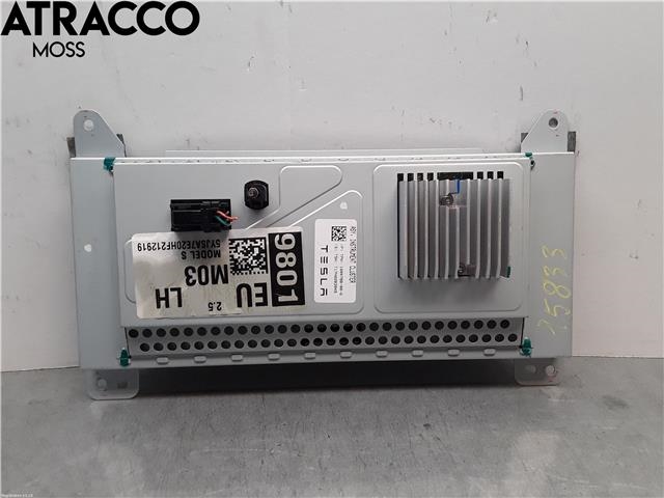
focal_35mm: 28
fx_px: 537
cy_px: 249
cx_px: 332
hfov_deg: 63.4
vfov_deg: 49.7
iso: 50
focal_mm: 2.91
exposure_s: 1/100
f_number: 1.9
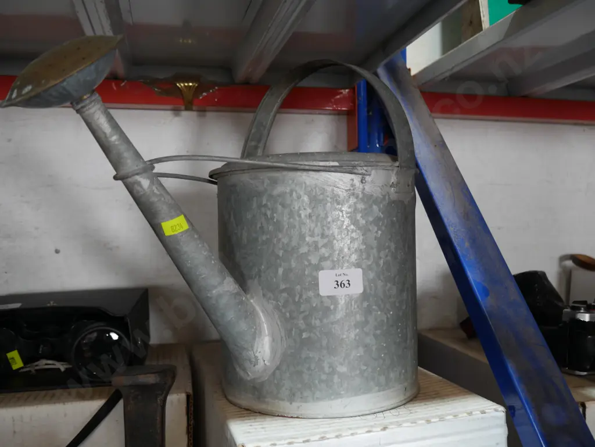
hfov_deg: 56.8
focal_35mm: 32
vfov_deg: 44.2
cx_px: 298
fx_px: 550
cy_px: 224
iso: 400
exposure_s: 1/60
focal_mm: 16
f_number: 3.6
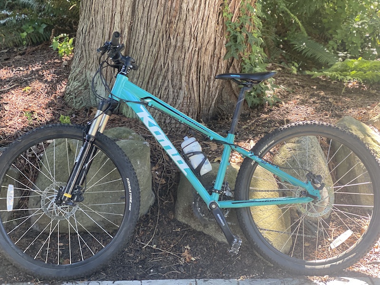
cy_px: 142
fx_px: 571
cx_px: 190
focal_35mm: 52
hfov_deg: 36.8
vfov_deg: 28.0
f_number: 2
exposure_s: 1/122
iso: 160
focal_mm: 6
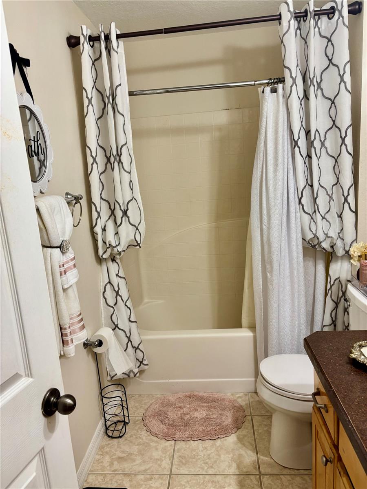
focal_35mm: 26
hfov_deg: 53.1
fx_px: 368
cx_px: 184
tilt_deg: -13.0
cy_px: 244
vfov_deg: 67.3
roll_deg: +3.0
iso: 125
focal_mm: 5.96
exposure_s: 1/60
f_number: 1.6
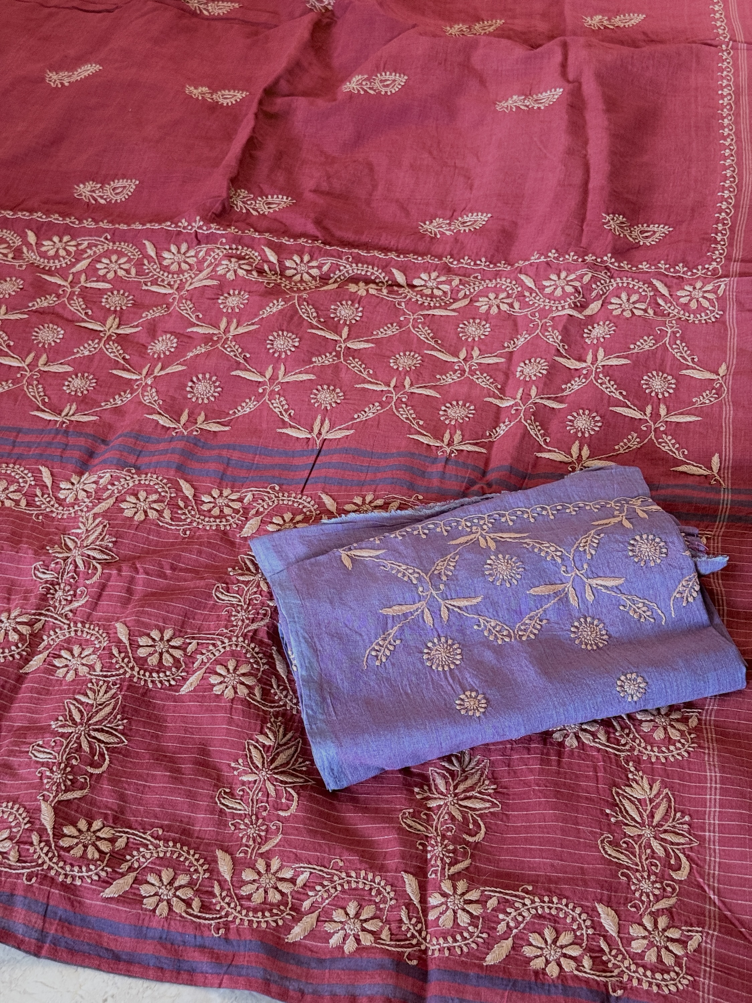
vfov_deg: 39.7
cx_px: 376
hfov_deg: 30.3
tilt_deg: -48.3
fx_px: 1390
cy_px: 502
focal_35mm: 48
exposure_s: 1/50
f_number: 1.78
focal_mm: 6.76
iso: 250
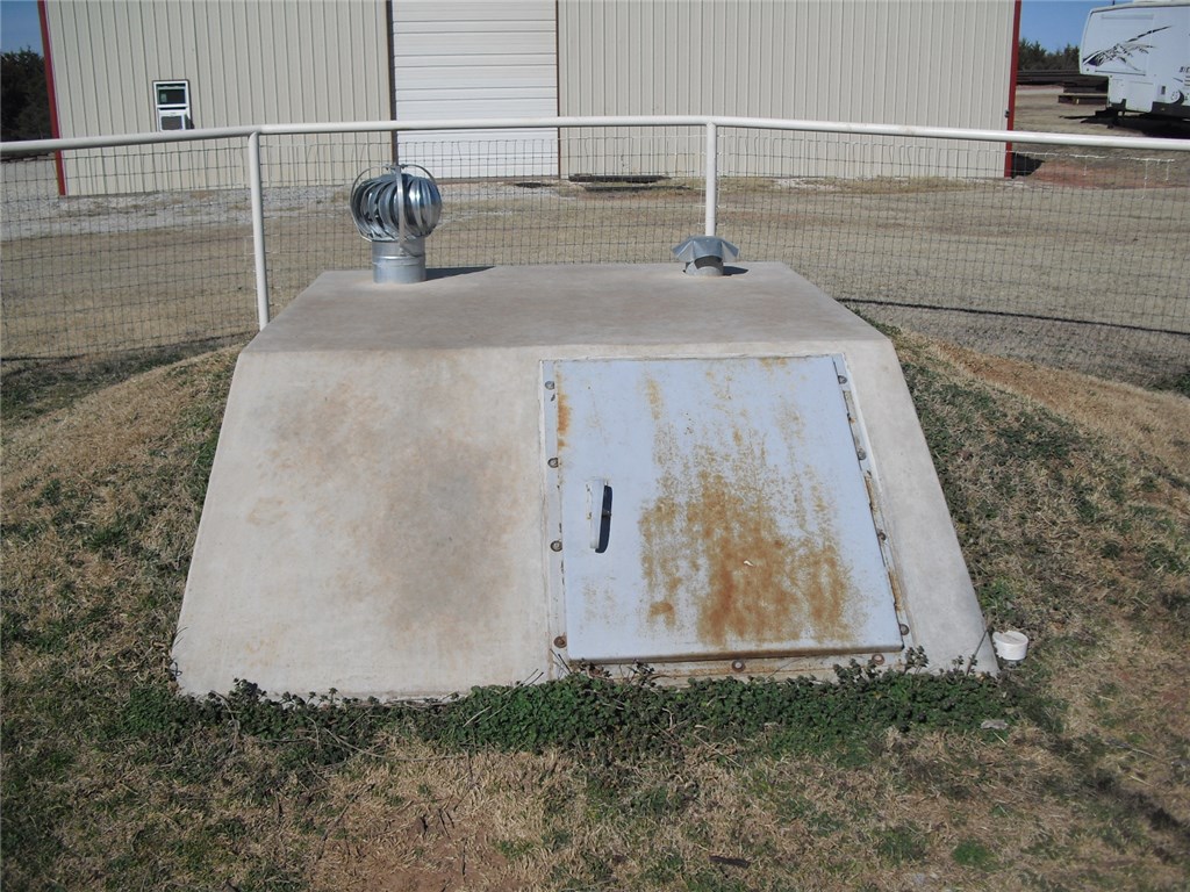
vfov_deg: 39.7
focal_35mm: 36
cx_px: 595
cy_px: 446
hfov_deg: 51.4
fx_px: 1238
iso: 64
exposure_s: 1/400
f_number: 7.8
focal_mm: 6.3
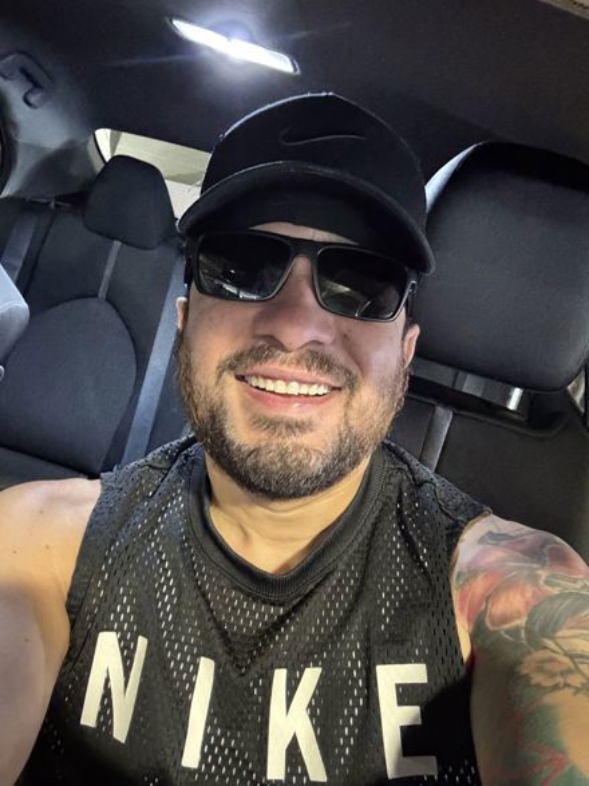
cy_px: 393
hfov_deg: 46.8
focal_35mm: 30
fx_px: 681
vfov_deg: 60.0
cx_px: 294
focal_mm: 2.69
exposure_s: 1/15
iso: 800
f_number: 1.9
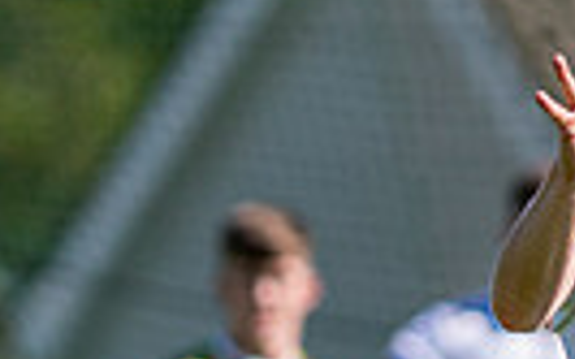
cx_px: 696
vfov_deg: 0.6
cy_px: 514
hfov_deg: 1.0
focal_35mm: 2075
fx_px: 32503
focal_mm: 300
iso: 100
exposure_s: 1/2000
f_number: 2.8
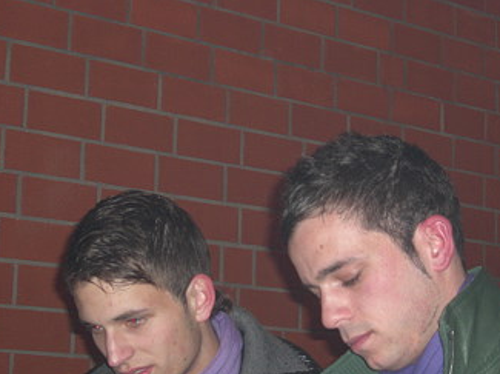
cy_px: 229
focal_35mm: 85
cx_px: 255
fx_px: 1226
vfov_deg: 17.3
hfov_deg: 23.0
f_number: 3.6
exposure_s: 1/60
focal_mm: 11.8
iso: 200
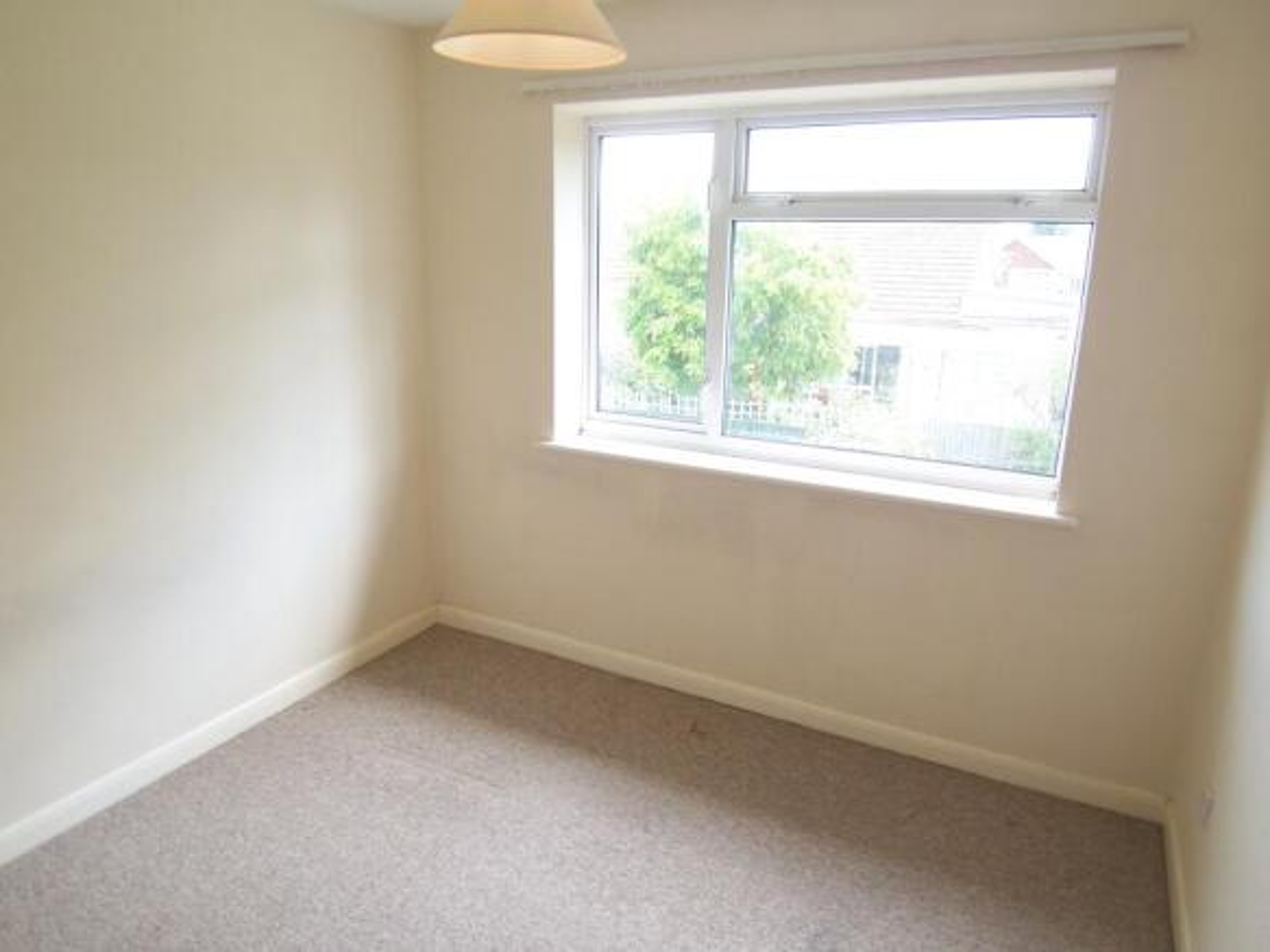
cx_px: 635
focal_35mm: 23
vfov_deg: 58.9
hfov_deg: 73.9
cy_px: 476
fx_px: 844
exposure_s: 1/30
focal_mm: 3.8
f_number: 2.8
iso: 64
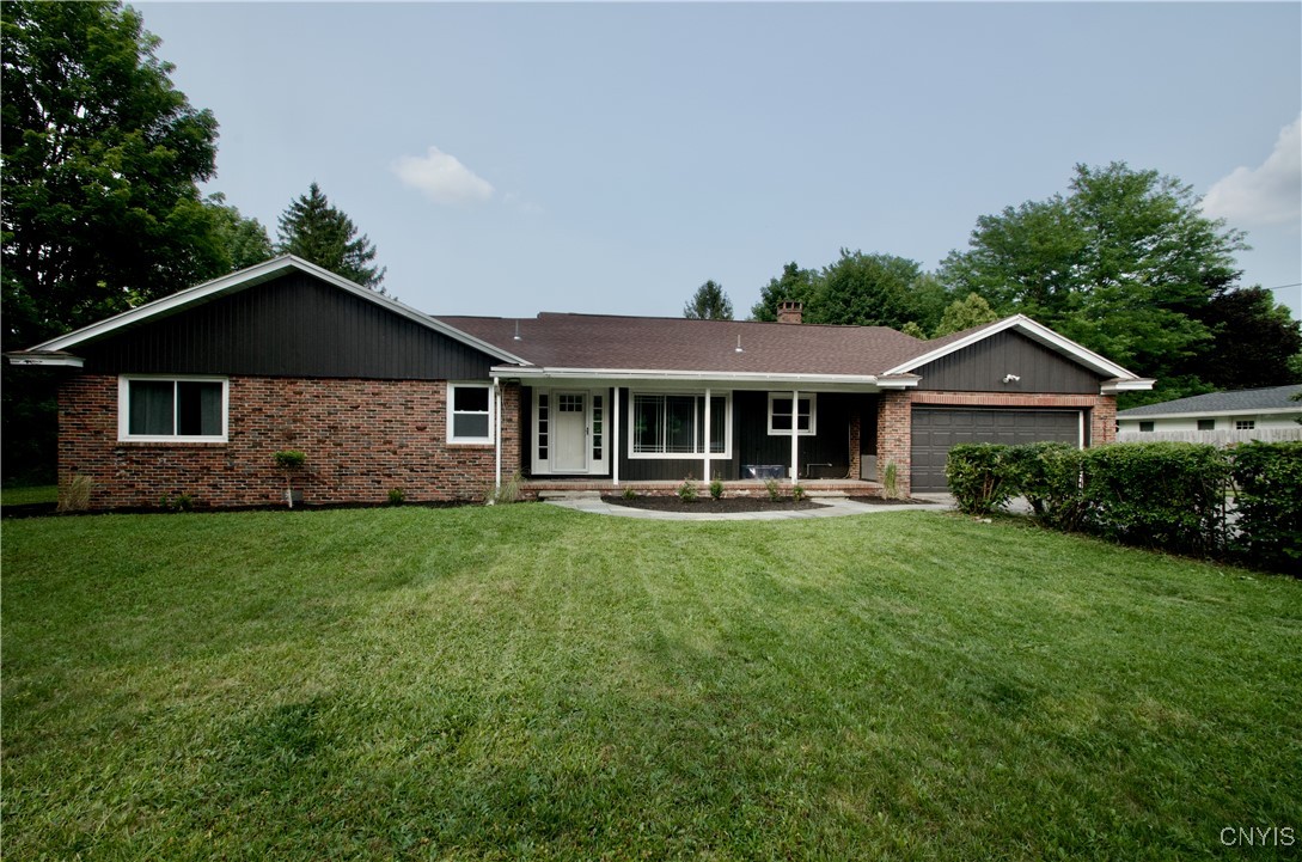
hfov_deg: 100.5
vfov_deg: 77.1
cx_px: 651
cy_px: 431
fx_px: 541
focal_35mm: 15
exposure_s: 1/250
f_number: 10
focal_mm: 10
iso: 400
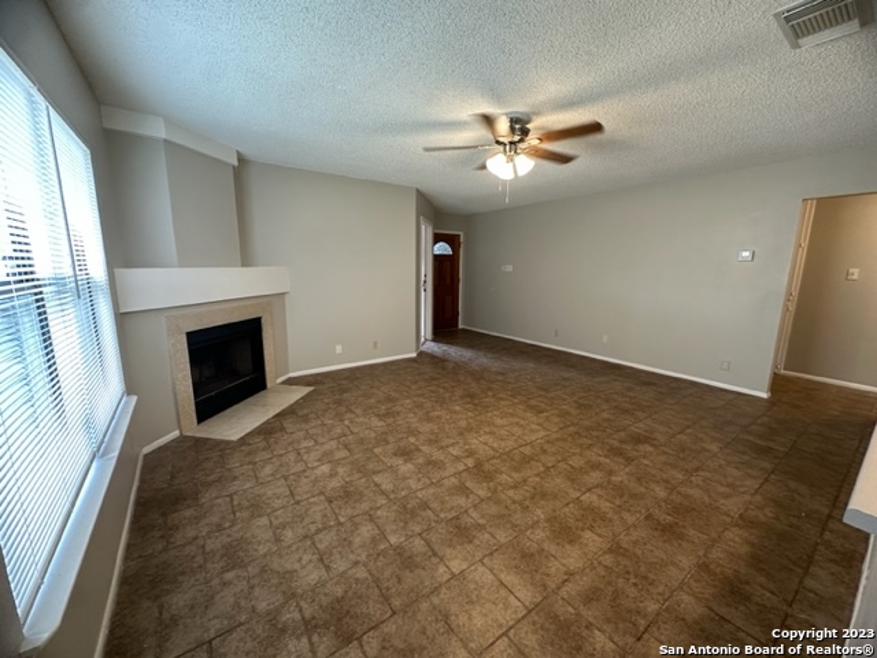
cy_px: 329
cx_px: 438
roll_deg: -1.4
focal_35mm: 14
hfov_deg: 102.1
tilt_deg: -10.8
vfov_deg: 85.7
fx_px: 355
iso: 250
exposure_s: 1/60
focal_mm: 2.22
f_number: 2.2
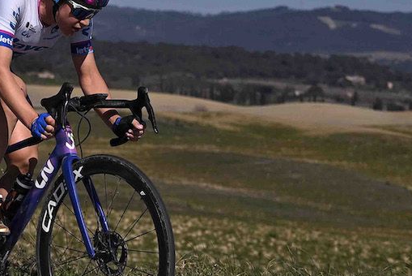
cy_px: 155
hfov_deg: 11.3
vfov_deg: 7.6
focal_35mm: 181
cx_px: 69
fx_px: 2073
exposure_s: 1/8000
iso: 400
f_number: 5.6
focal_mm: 90
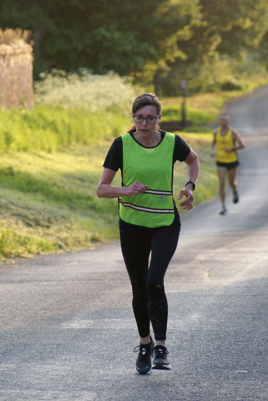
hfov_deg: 5.1
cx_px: 134
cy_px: 200
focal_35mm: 270
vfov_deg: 7.6
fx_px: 3009
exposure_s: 1/400
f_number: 5.6
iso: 800
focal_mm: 180
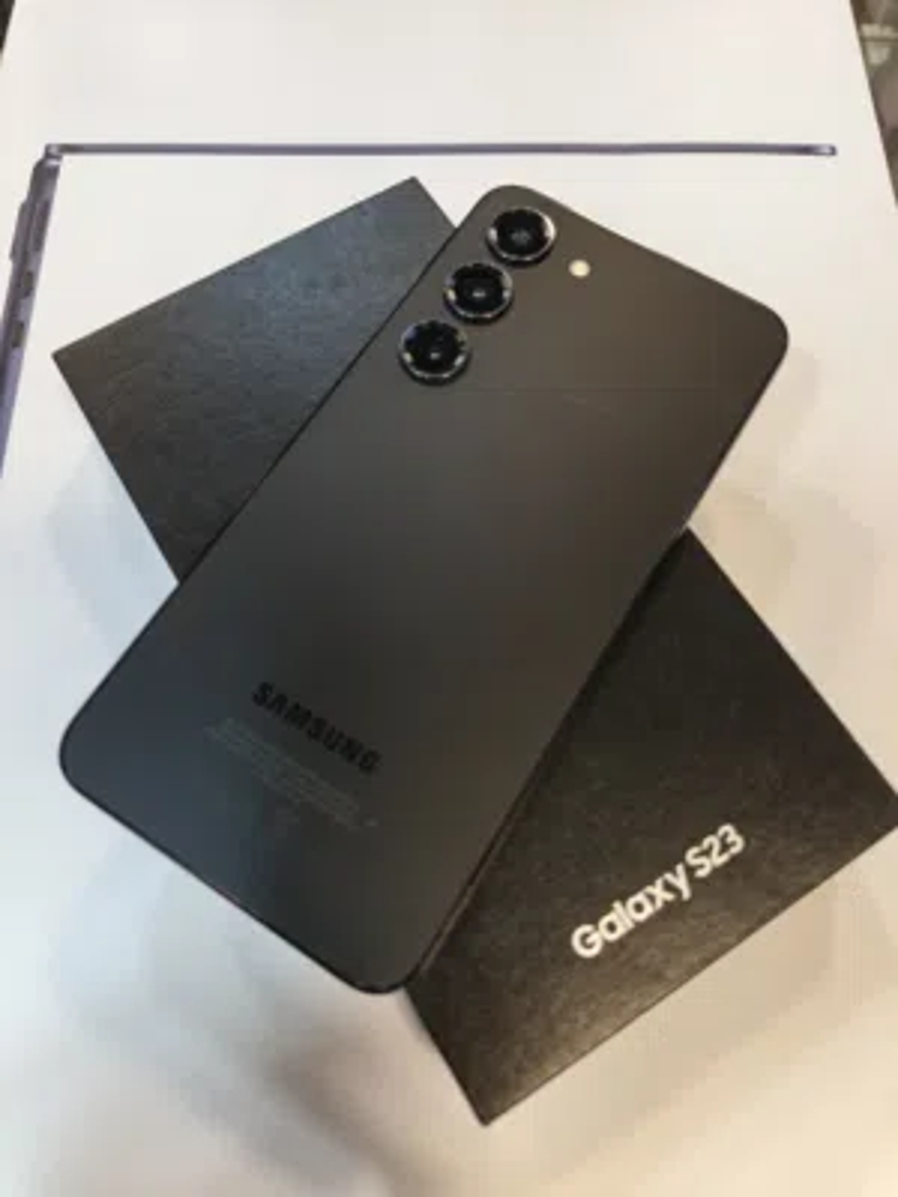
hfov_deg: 58.9
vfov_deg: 73.9
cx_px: 449
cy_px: 598
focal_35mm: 23
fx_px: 796
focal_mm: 5.56
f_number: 1.8
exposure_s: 1/100
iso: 104
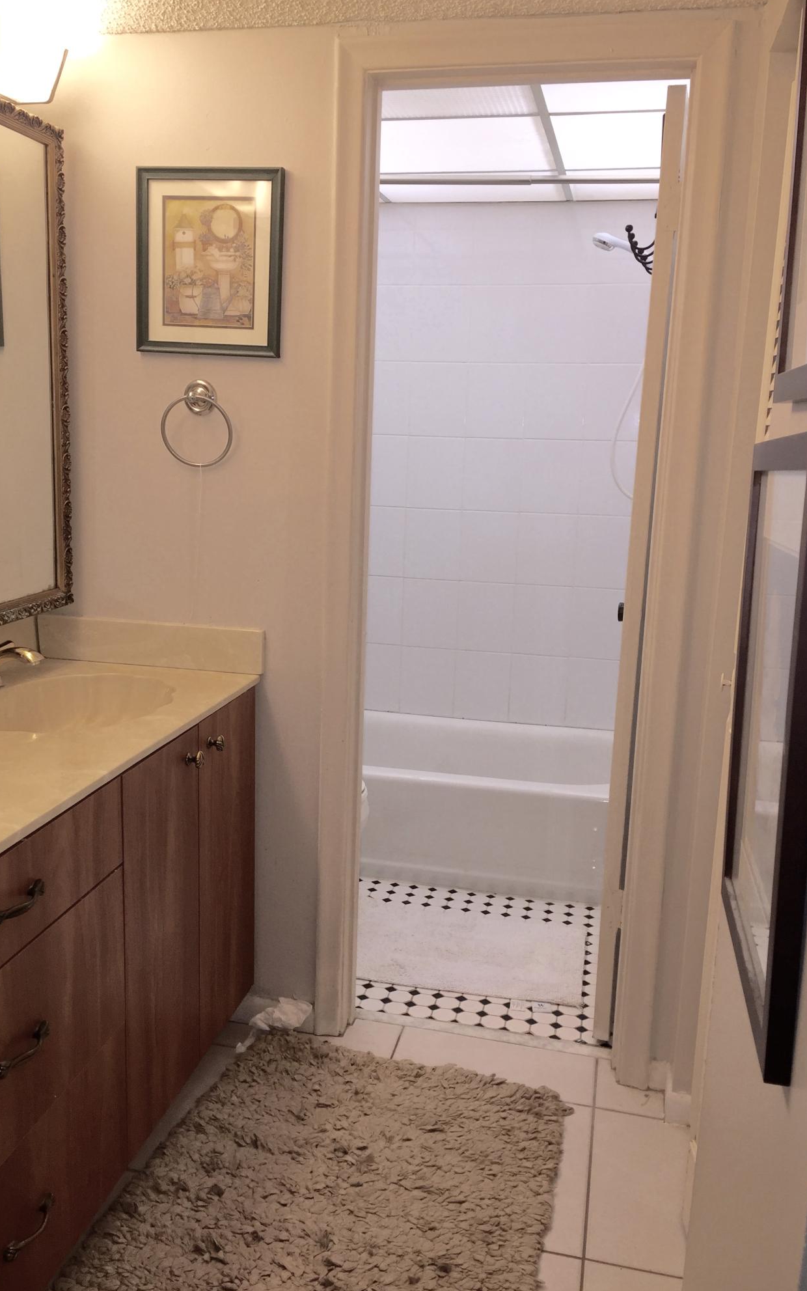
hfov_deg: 40.6
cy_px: 645
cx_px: 366
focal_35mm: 31
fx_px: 1090
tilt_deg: -10.2
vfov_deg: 61.2
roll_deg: -2.0
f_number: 2.2
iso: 32
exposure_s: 1/30
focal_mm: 4.15
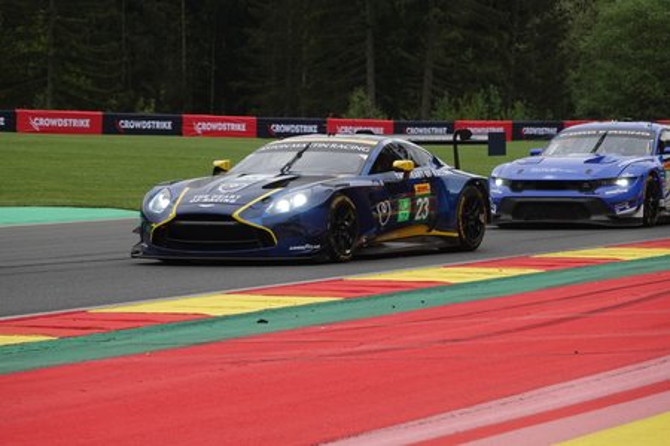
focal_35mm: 184
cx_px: 335
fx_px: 3424
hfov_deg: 11.2
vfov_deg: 7.5
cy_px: 223
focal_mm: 67.46
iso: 125
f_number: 4
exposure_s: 1/800
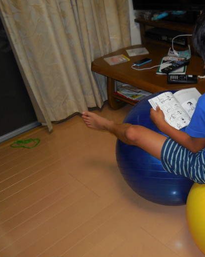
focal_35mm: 38
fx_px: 288
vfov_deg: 47.8
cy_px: 148
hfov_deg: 36.5
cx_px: 189
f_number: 3.1
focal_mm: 4.5
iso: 200
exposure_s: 1/25
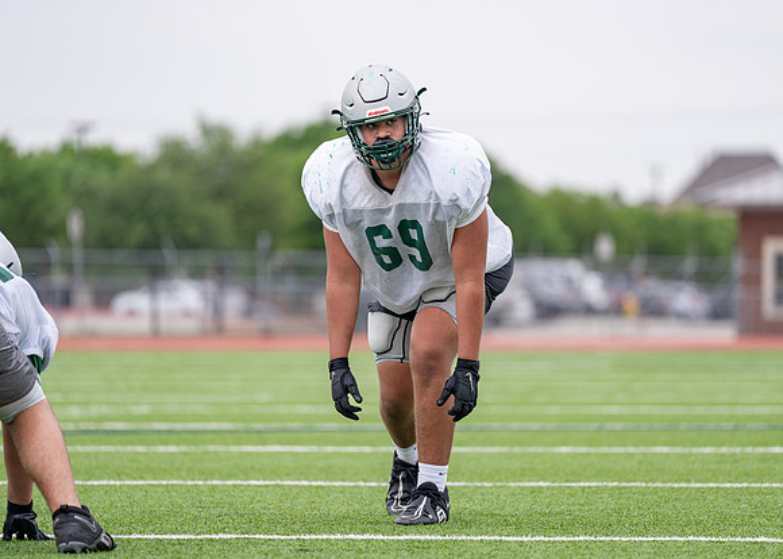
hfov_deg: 8.8
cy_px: 277
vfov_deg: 6.3
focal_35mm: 229
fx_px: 5102
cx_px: 422
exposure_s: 1/2500
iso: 250
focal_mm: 200
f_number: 2.8
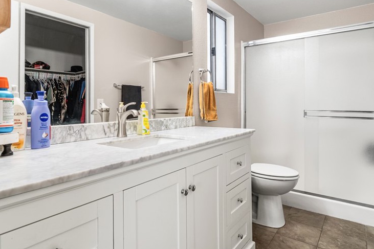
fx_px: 218
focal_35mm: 21
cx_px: 204
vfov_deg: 59.2
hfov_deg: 81.0
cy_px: 106
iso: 320
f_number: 7.1
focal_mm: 10
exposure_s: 1/13
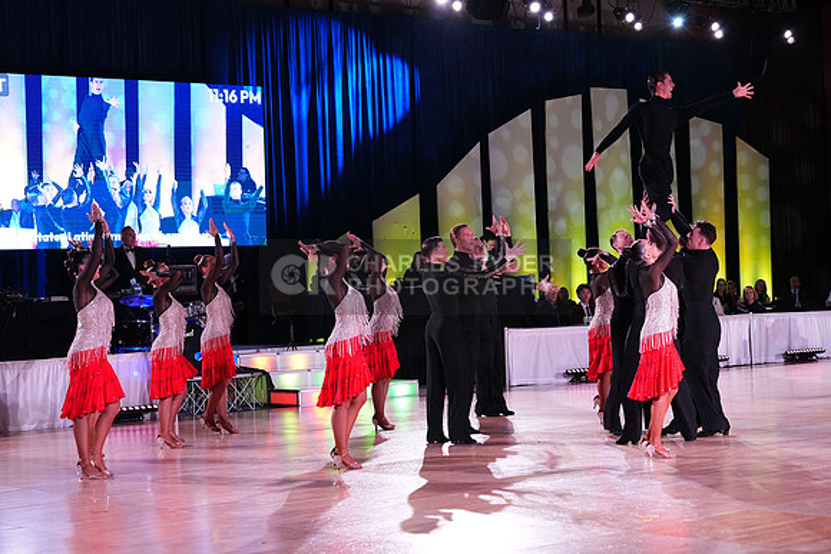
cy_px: 277
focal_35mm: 70
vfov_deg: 19.5
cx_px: 416
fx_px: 1616
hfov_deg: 28.8
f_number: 5
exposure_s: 1/320
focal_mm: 70
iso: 5000
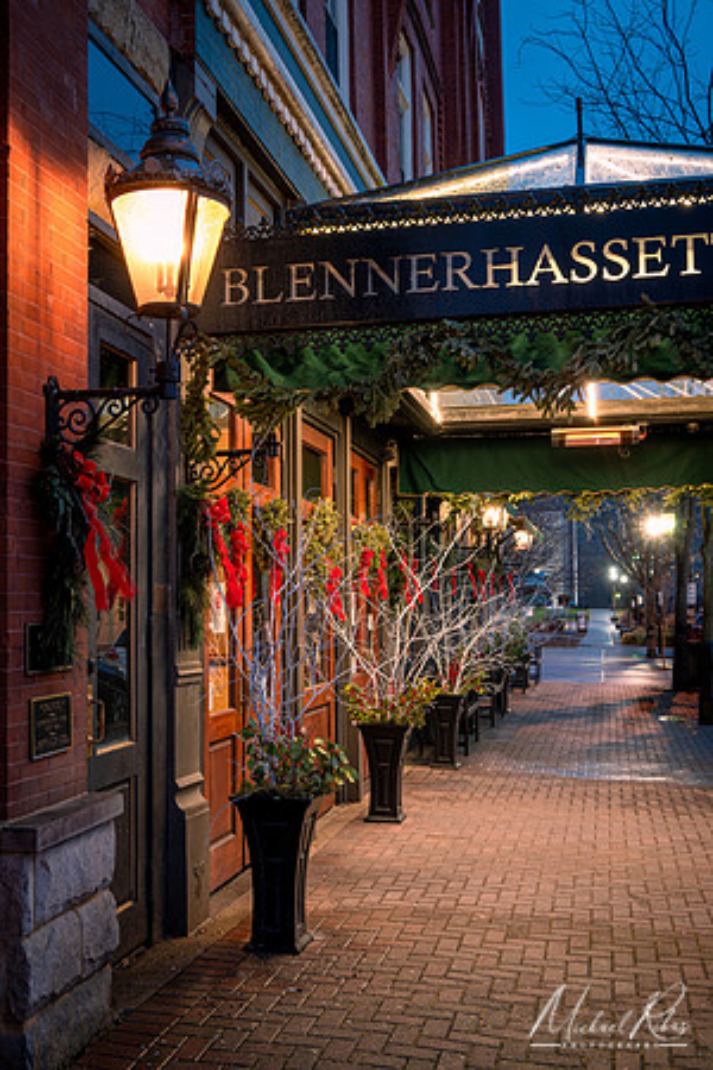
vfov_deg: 51.3
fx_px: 1114
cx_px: 356
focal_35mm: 38
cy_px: 535
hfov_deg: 35.5
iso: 100
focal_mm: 25
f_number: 7.1
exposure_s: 2.5
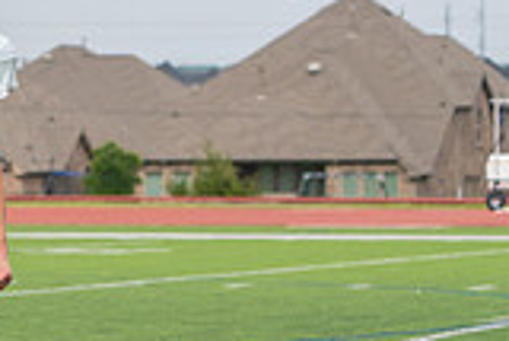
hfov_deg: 5.6
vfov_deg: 3.8
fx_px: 5123
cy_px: 129
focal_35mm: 362
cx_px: -372
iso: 400
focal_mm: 100
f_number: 5.6
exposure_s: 1/1250
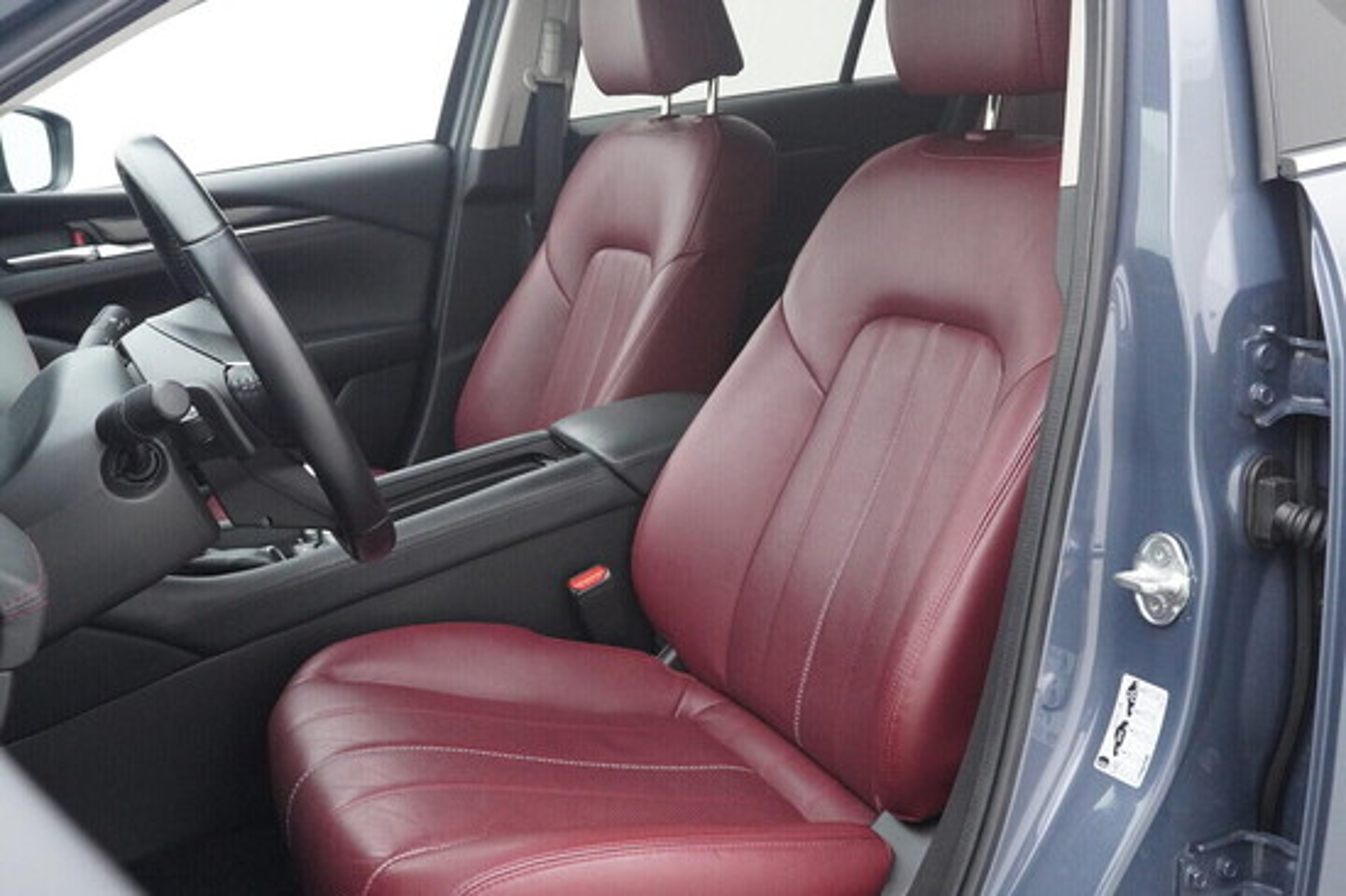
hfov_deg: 53.2
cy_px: 448
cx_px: 673
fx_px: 1345
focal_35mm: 36
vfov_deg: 36.8
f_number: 5.6
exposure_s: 1/320
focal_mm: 24
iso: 6400
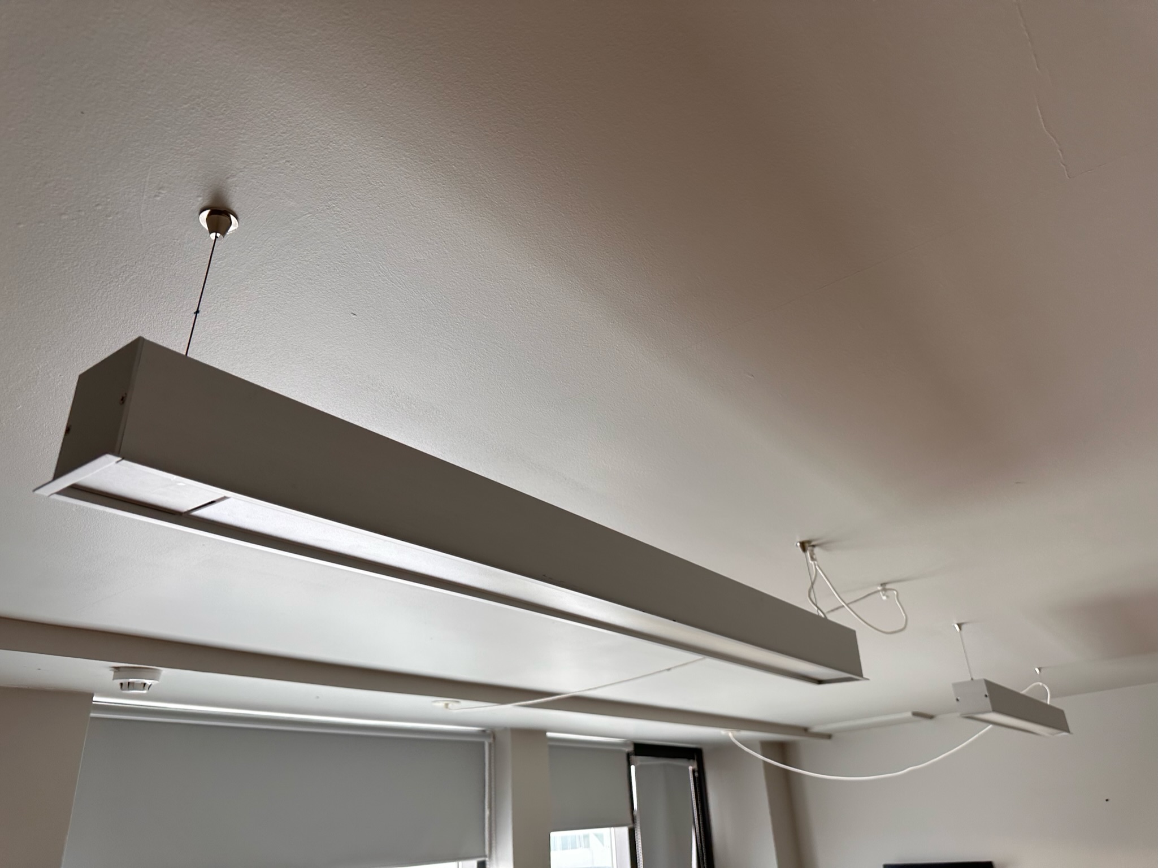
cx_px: 579
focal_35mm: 24
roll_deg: +3.0
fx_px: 803
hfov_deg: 71.6
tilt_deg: +26.4
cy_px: 434
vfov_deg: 56.8
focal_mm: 6.86
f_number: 1.78
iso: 100
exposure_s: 1/122
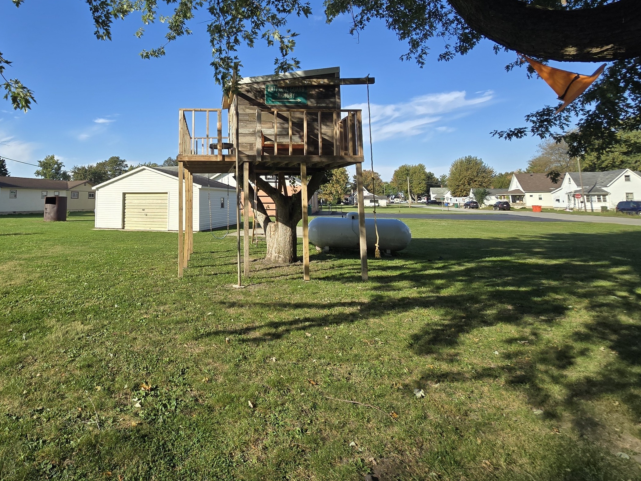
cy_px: 160
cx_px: 203
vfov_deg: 66.8
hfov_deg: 81.2
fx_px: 352
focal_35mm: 19
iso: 50
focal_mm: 2.2
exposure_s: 1/1606
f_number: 2.2
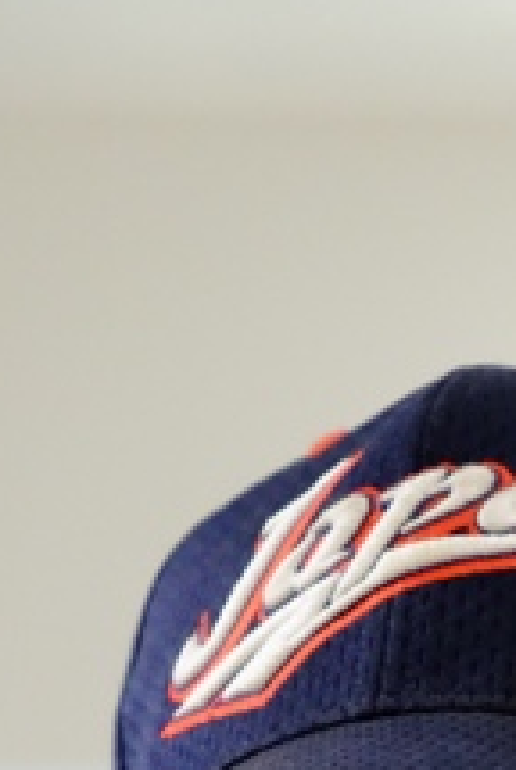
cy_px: 1074
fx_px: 4650
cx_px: 568
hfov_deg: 6.3
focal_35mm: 217
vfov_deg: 9.3
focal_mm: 48.4
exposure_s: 1/160
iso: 3200
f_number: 4
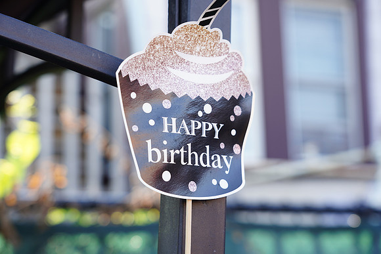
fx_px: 773
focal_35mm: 73
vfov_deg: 18.7
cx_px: 190
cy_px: 127
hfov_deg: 27.7
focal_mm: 73
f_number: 5.6
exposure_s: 1/100
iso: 200
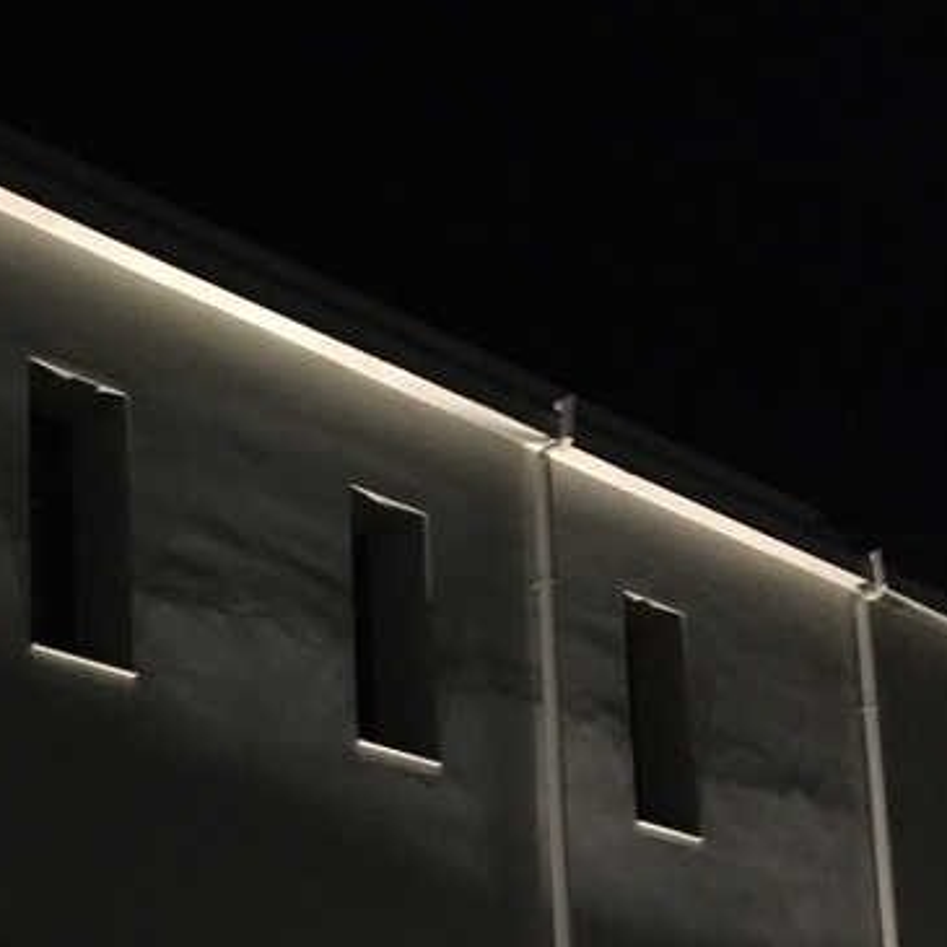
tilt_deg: +10.9
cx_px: -322
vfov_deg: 23.0
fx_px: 2228
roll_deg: -2.0
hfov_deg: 21.4
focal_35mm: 72
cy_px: 950
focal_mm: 4.15
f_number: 2.2
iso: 320
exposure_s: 1/17
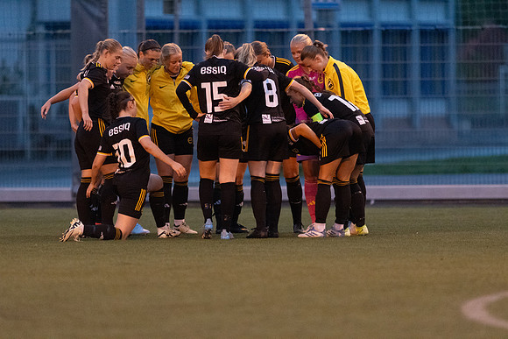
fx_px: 6351
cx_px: 254
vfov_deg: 3.1
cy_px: 170
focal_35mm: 450
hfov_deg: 4.6
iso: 8000
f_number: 3.2
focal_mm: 300
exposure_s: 1/1000
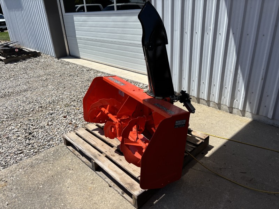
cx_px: 140
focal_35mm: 26
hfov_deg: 67.3
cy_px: 104
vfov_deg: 53.1
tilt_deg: -24.7
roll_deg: +2.8
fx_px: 210
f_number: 1.6
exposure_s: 1/4255
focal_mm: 5.96
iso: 50
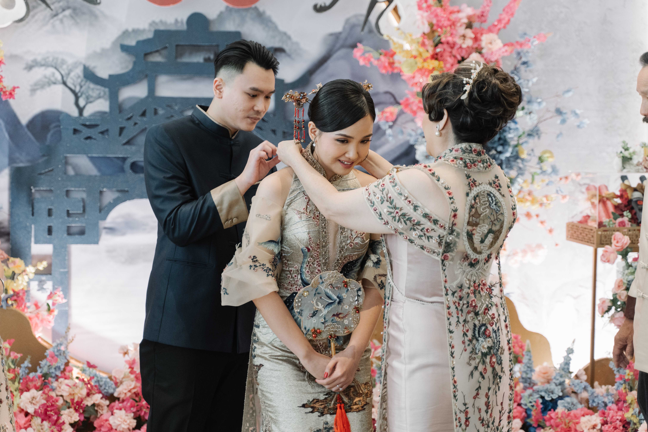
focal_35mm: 62
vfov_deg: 21.9
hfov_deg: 32.4
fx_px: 1116
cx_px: 324
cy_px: 216
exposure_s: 1/125
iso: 2000
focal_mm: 62
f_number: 2.8
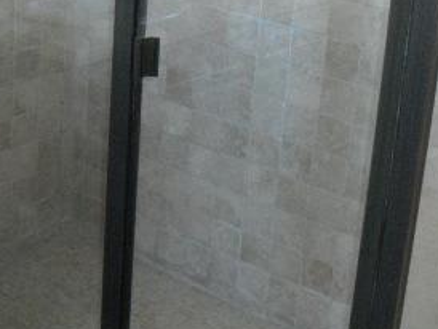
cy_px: 18
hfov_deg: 23.2
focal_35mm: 84
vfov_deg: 17.3
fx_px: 1064
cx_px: 179
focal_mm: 6.3
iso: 800
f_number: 3.1
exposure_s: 1/60
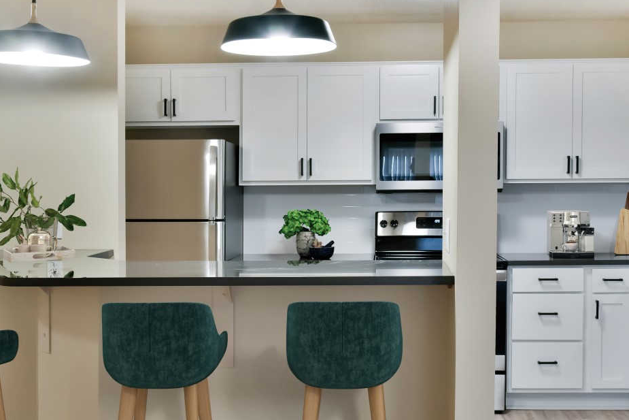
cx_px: 348
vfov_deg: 24.0
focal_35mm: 56
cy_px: 299
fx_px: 979
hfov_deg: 35.6
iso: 1250
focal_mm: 32
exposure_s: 1/40
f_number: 9
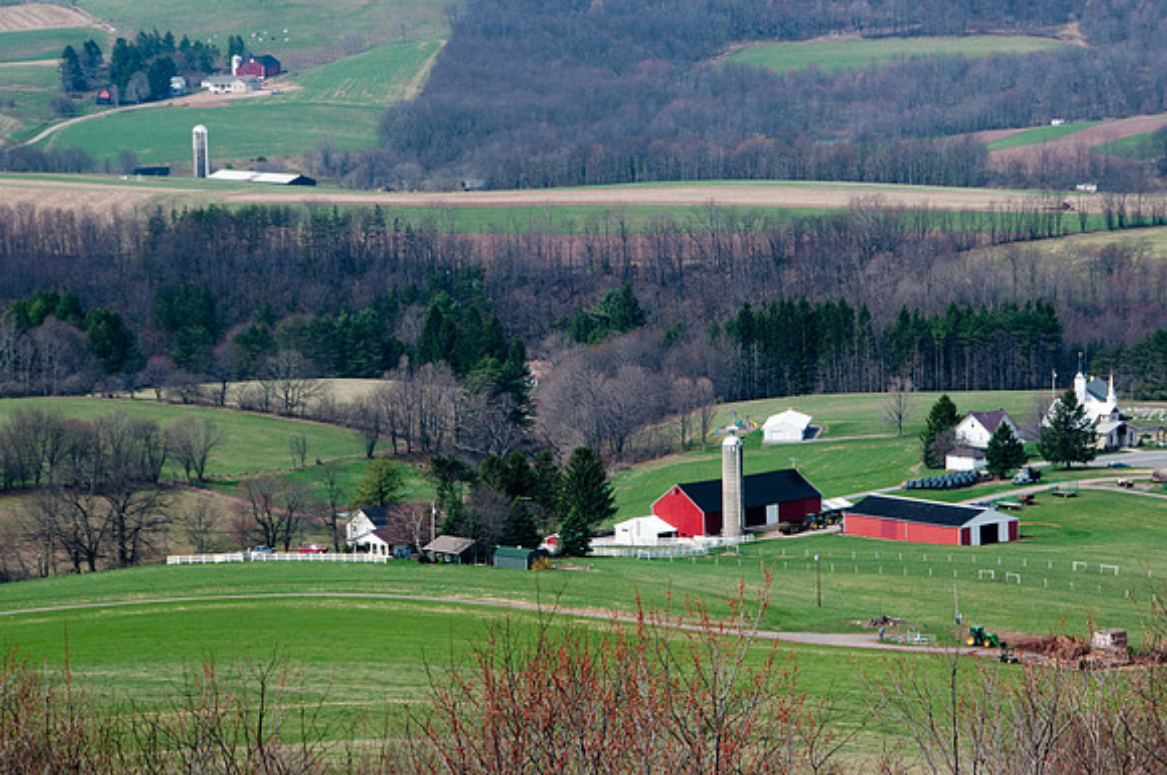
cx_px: 584
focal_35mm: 135
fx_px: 4370
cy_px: 388
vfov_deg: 10.1
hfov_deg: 15.2
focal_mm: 90
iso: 250
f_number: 11
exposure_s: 1/250
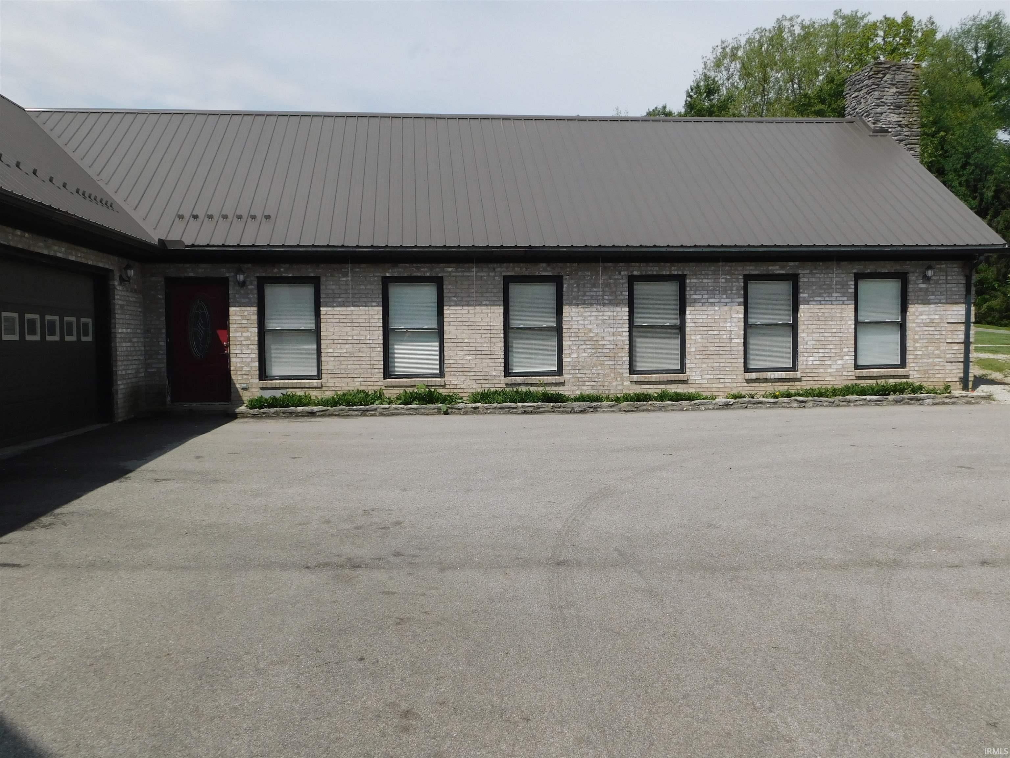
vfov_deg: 46.8
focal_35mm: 30
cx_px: 505
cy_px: 379
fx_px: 875
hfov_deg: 60.0
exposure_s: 1/500
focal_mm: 5.3
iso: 125
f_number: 6.4
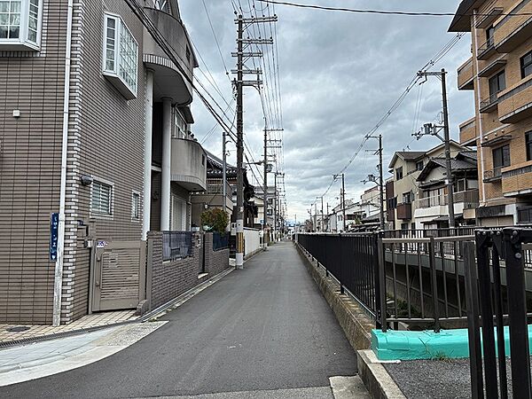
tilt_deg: +7.0
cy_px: 200
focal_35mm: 26
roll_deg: +0.5
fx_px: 400
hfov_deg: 67.3
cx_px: 266
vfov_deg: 53.1
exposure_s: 1/1695
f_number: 1.6
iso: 50
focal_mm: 5.96
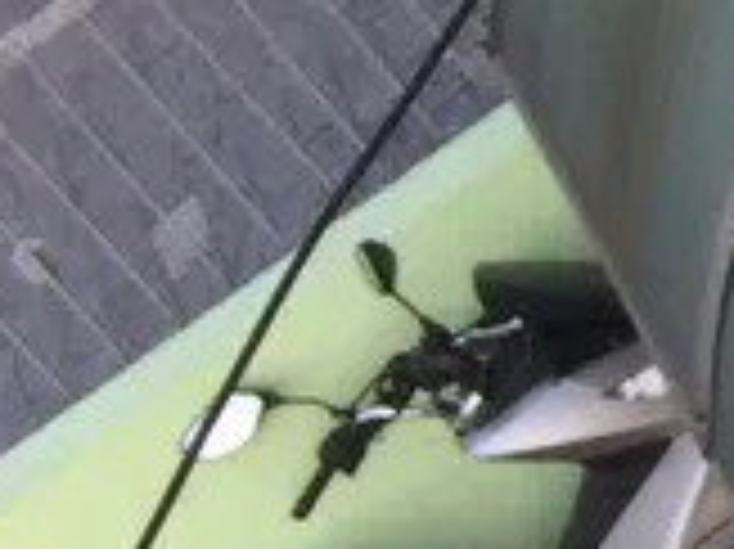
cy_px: -1156
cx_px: 2567
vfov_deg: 6.0
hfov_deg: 7.2
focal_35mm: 228
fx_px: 4831
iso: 32
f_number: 2.2
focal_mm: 4.15
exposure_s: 1/193
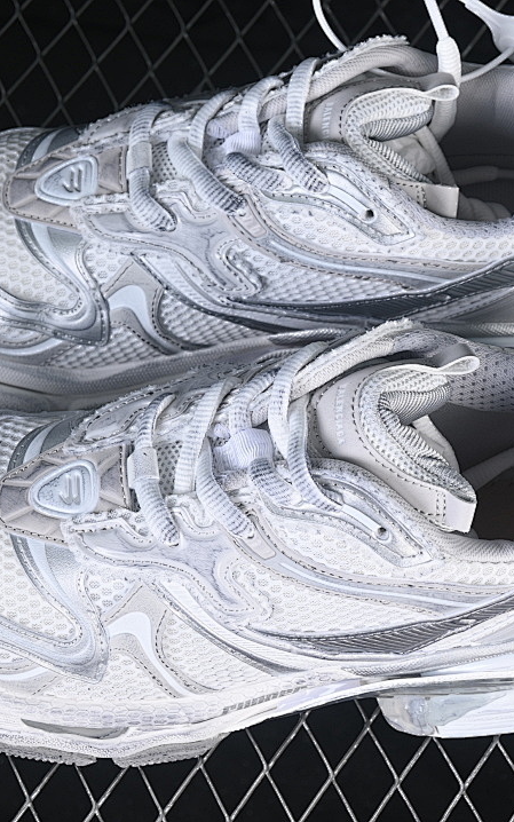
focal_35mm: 115
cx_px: 286
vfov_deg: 18.1
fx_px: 2576
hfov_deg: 11.4
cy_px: 411
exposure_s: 1/60
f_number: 7.1
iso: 160
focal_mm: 50
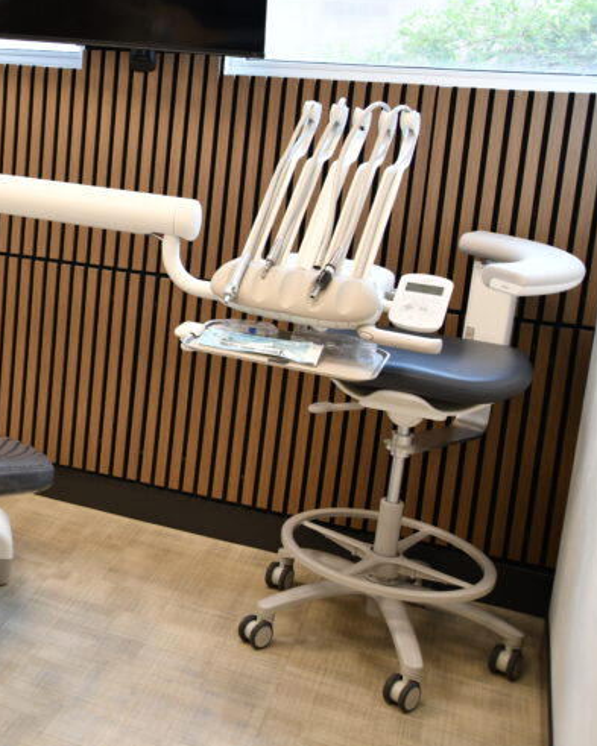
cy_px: 254
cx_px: -161
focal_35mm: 47
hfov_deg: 27.3
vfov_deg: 39.1
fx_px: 1038
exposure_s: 1/13
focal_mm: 24
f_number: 5.6
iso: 200
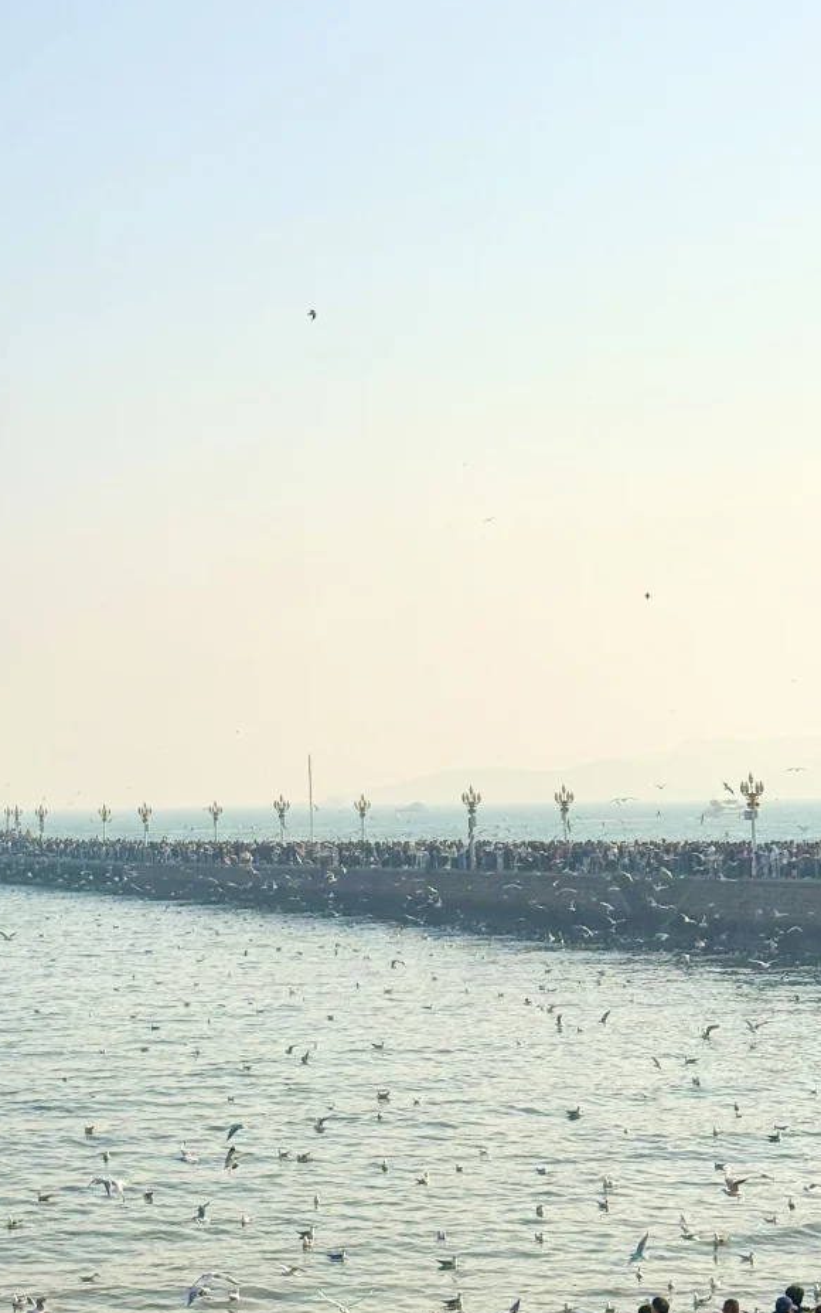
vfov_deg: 26.1
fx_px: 2826
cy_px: 630
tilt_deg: +3.9
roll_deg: +0.7
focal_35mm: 79
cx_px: 208
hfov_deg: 16.4
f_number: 1.78
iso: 50
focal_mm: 6.76
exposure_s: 1/11364
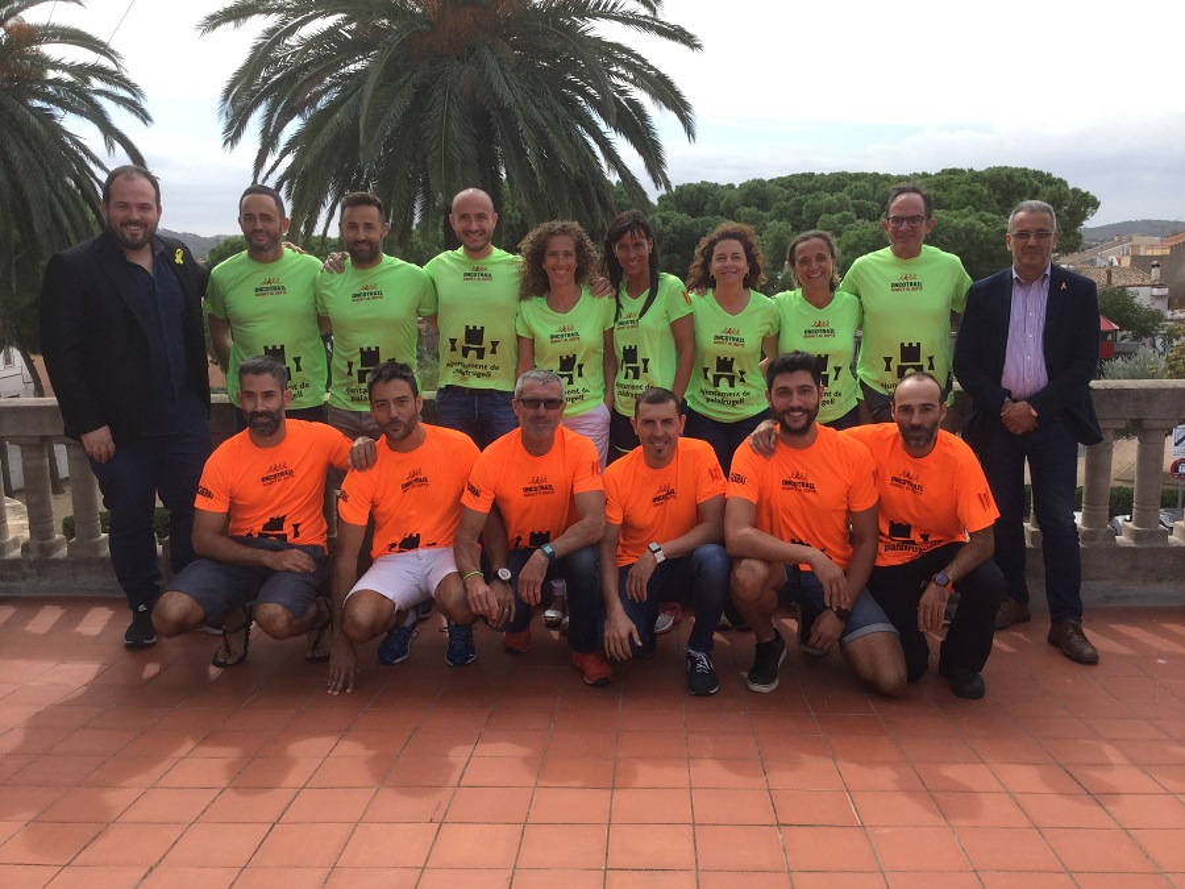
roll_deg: +0.6
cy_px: 444
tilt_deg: -12.4
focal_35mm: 31
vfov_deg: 45.4
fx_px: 1061
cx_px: 592
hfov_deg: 58.4
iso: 25
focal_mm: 3.3
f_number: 2.4
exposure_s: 1/515
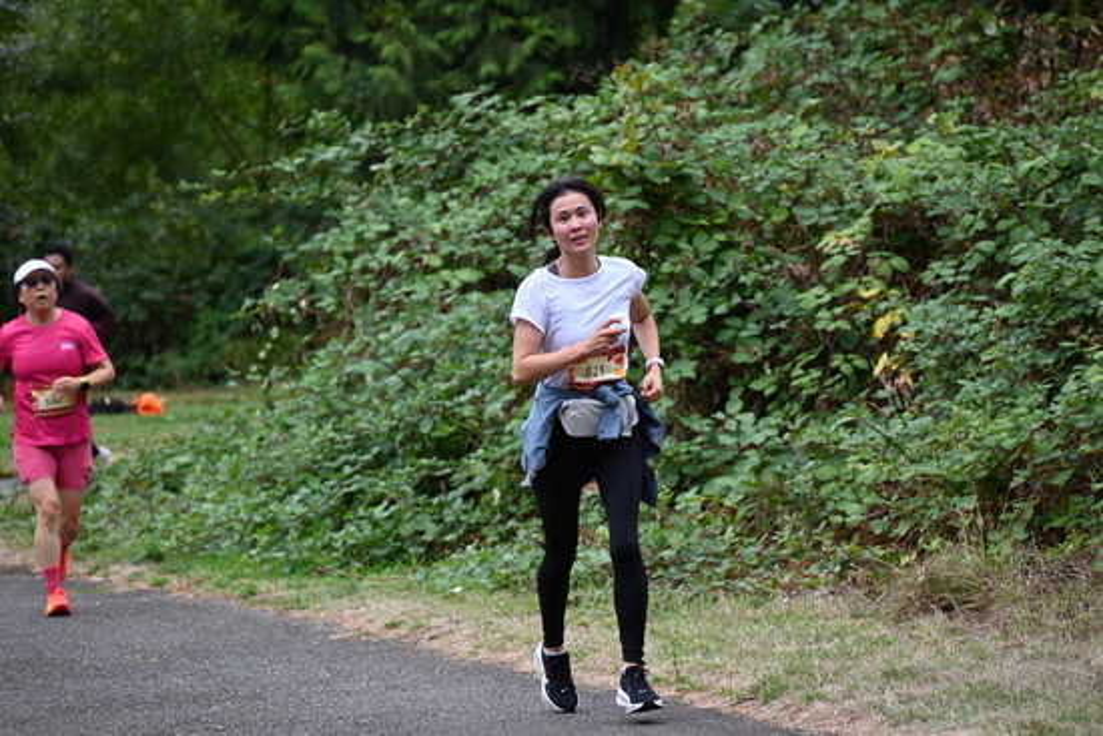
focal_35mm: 200
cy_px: 368
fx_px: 6129
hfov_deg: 10.3
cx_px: 552
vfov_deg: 6.9
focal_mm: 200
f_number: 6.3
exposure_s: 1/400
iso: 400
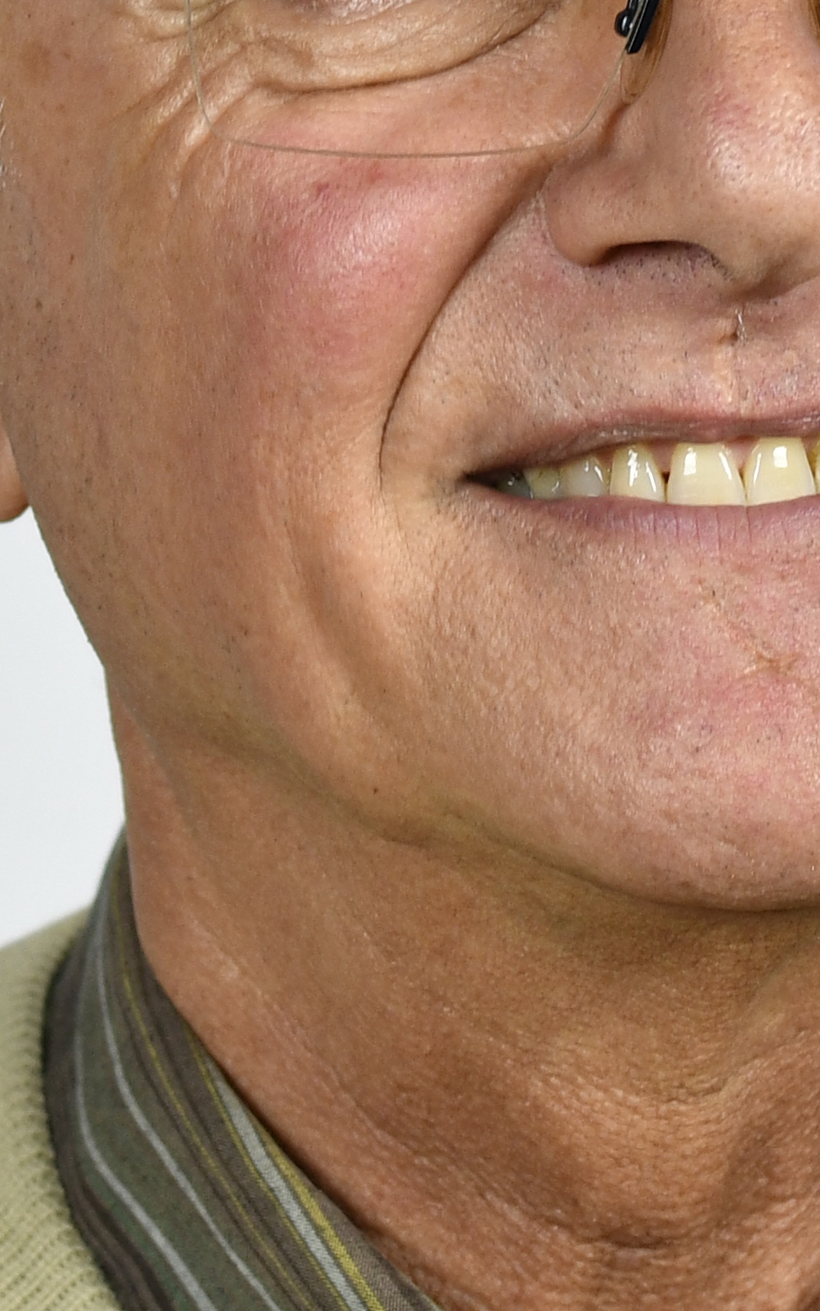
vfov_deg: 12.7
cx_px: 470
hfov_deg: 8.0
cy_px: 261
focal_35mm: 164
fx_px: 5864
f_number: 4
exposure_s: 1/30
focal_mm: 50
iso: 400
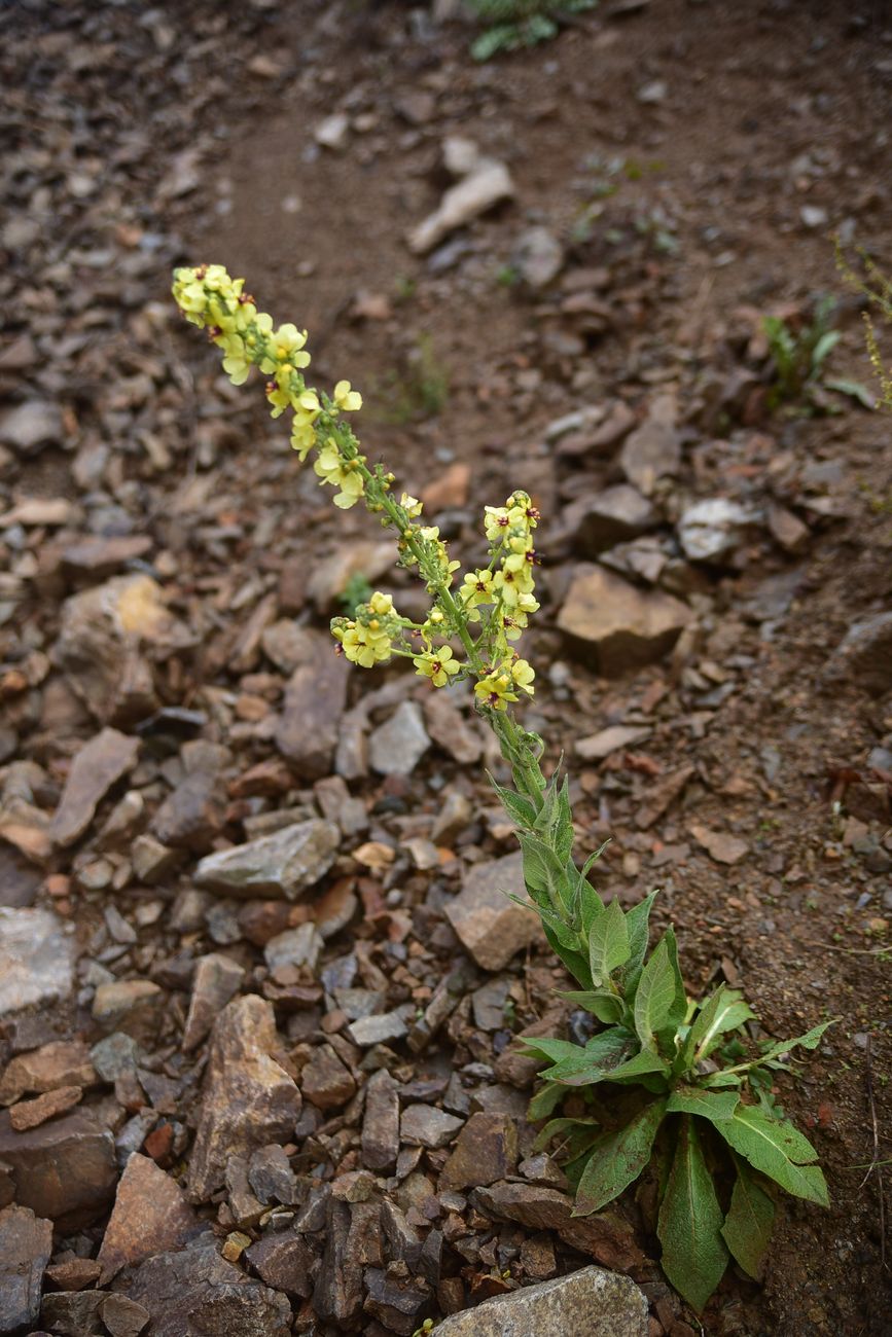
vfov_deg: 58.7
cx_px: 446
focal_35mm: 32
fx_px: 1189
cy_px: 668
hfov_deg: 41.1
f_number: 3.2
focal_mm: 32
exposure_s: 1/500
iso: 160
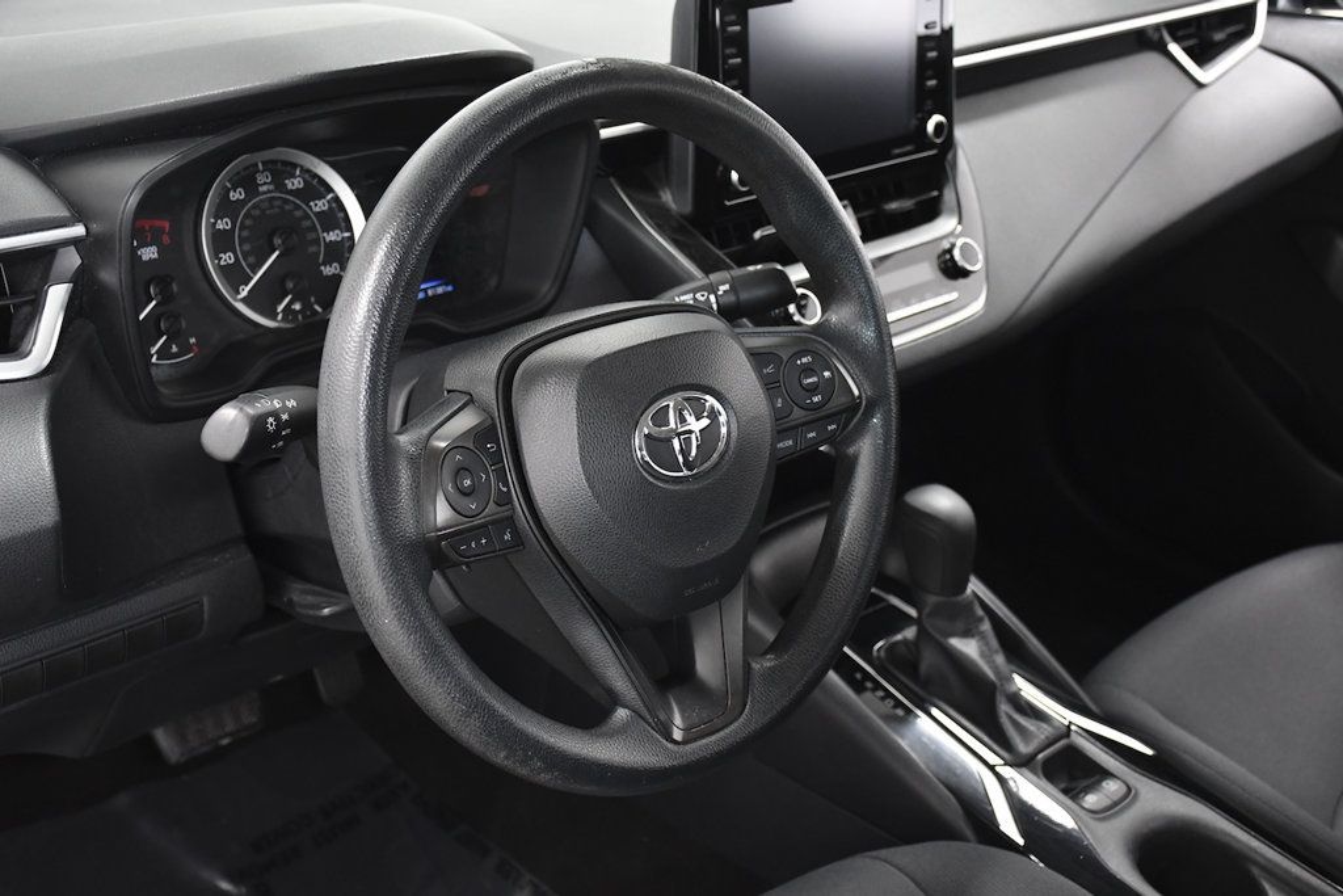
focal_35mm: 48
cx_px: 672
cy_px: 448
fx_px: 1791
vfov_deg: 28.1
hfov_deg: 41.1
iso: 2500
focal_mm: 32
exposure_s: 1/160
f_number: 4
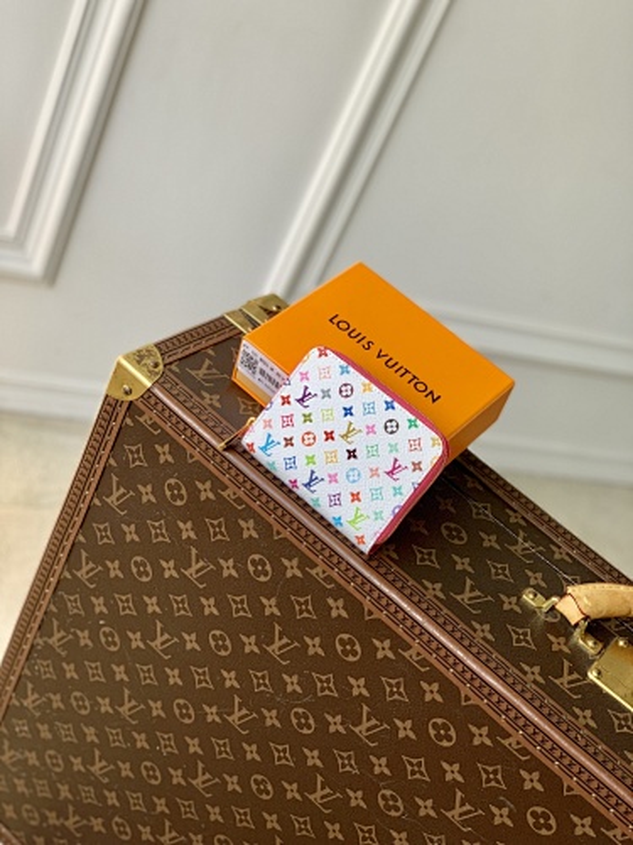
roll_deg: -28.4
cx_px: 316
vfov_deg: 36.8
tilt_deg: -33.3
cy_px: 422
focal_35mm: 52
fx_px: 1268
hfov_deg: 28.0
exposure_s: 1/160
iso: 16
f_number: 2.4
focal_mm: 6
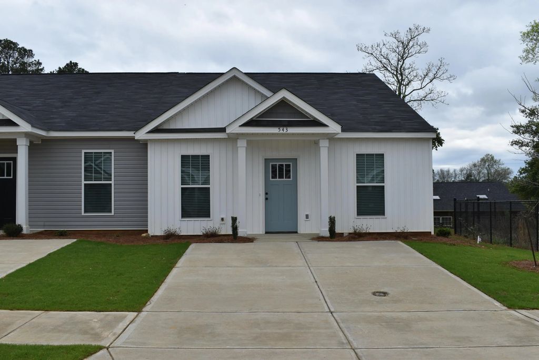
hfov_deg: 55.1
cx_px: 270
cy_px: 180
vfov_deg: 38.4
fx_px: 517
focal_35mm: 34
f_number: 9
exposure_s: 1/320
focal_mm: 23
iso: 200
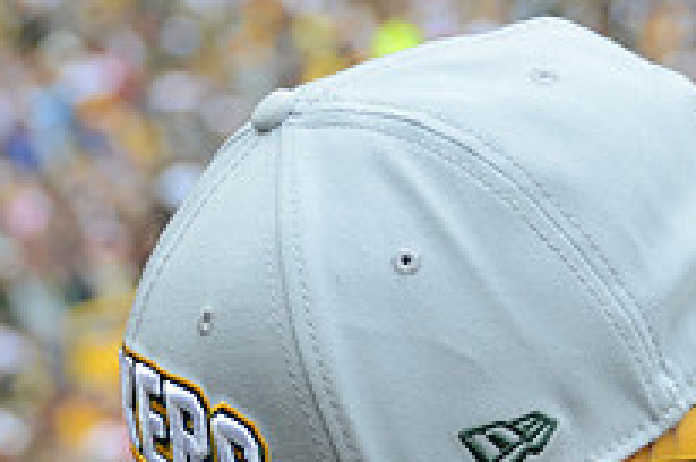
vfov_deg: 5.2
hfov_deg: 7.8
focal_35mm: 263
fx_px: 5077
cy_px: 428
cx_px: 506
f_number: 4.8
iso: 220
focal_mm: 62
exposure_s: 1/250
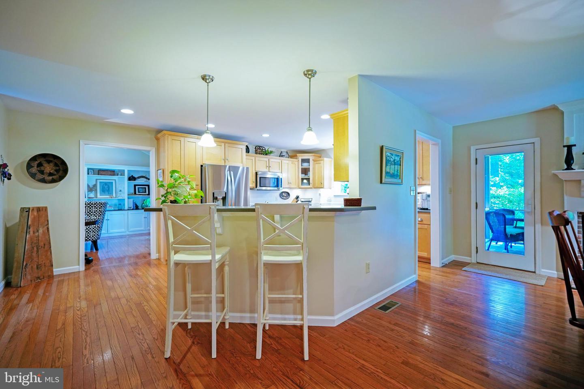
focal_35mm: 15
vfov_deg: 77.3
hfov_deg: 100.4
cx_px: 292
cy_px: 194
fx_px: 243
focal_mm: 10
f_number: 2.8
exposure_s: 1/30
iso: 640
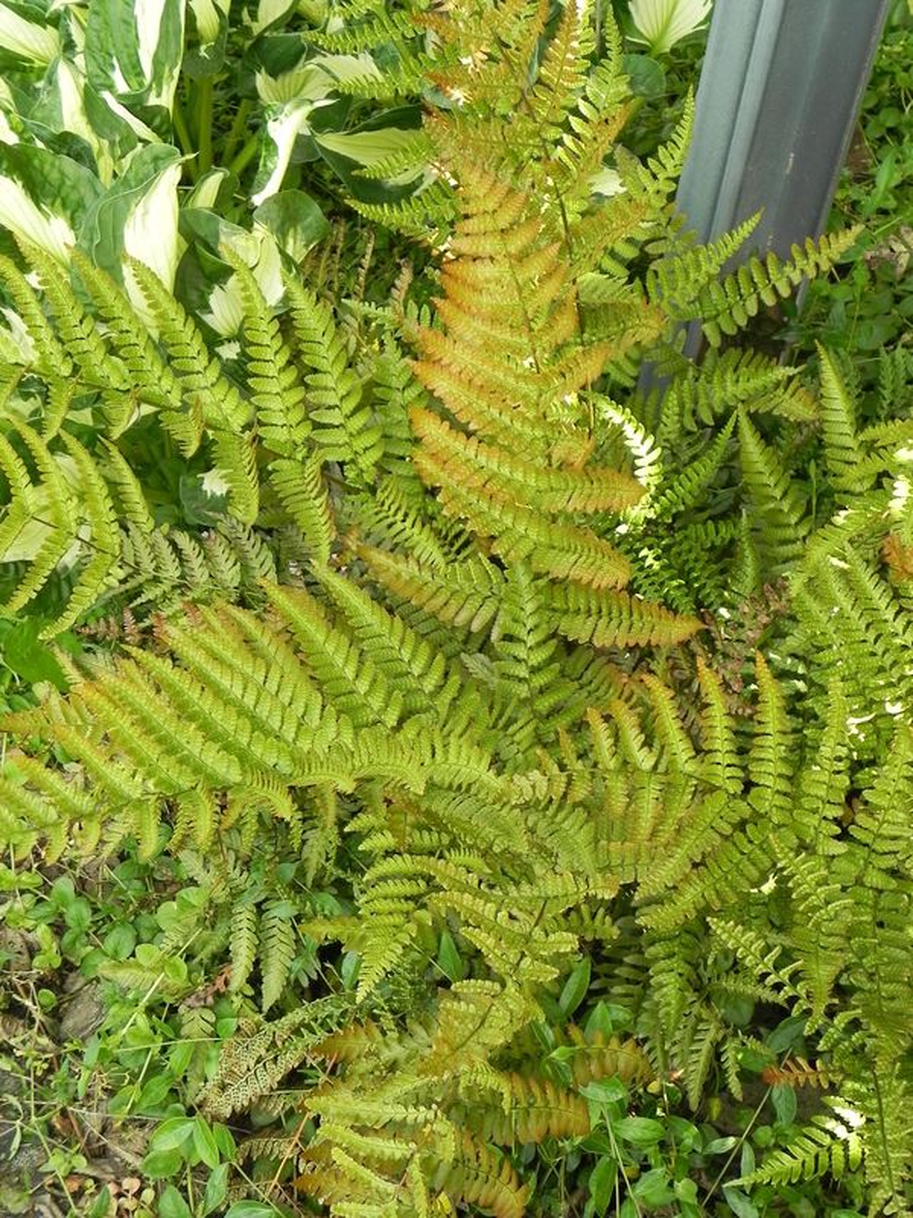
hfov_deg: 28.0
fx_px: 1829
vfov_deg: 36.8
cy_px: 609
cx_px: 456
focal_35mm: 52
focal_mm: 9.2
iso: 160
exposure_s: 1/160
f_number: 4
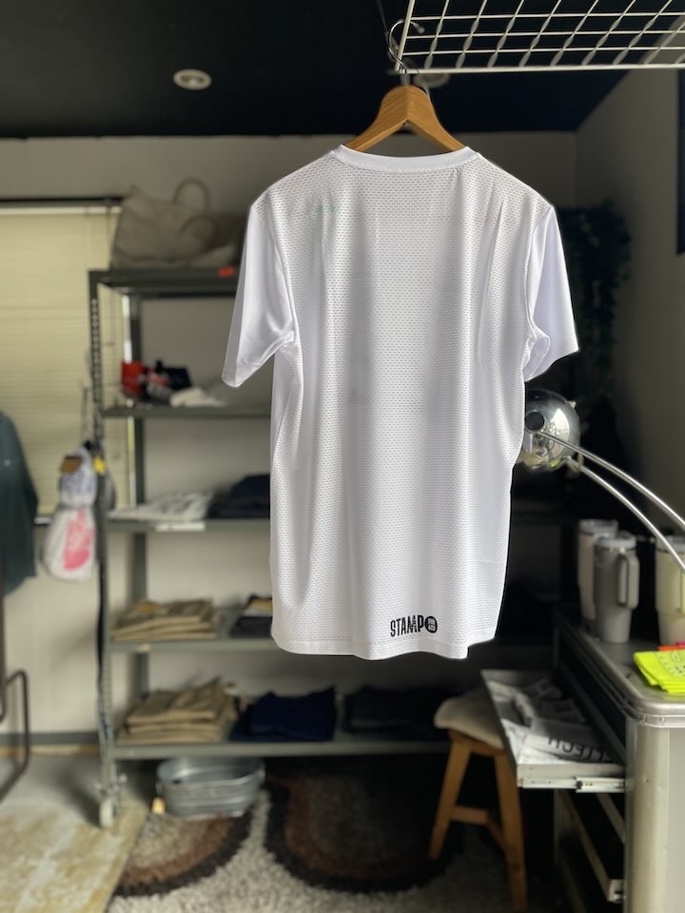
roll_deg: +1.5
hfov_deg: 53.1
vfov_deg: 67.3
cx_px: 342
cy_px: 456
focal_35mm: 26
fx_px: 686
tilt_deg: -4.6
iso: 50
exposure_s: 1/384
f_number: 1.6
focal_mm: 4.2
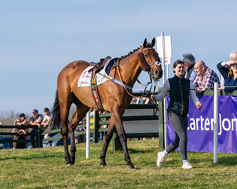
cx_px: 148
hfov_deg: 9.8
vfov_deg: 7.8
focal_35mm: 198
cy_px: 68
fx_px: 1387
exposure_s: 1/2000
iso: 200
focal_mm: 79
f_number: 4.5
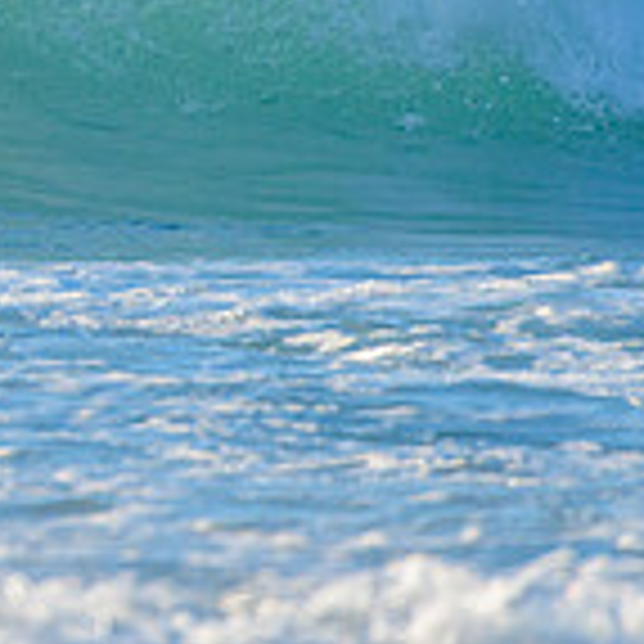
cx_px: -486
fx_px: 36413
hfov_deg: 1.0
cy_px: -142
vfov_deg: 1.0
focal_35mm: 1730
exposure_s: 1/2000
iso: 450
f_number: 5.6
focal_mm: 500
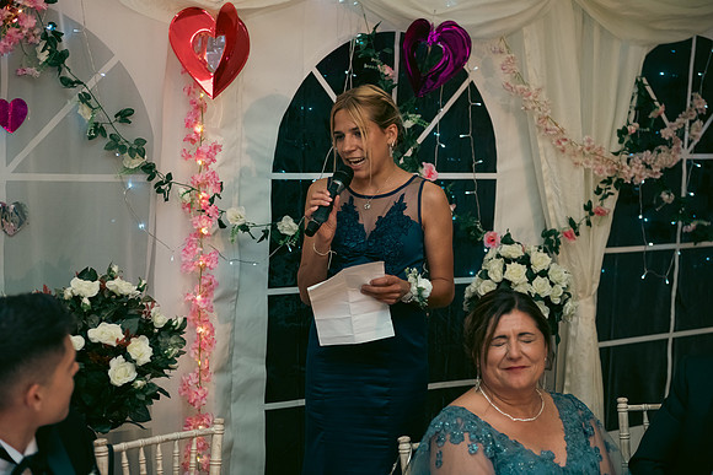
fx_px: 1387
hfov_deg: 28.8
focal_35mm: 70
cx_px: 356
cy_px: 238
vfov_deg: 19.5
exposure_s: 1/160
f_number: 3.5
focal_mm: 70
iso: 800
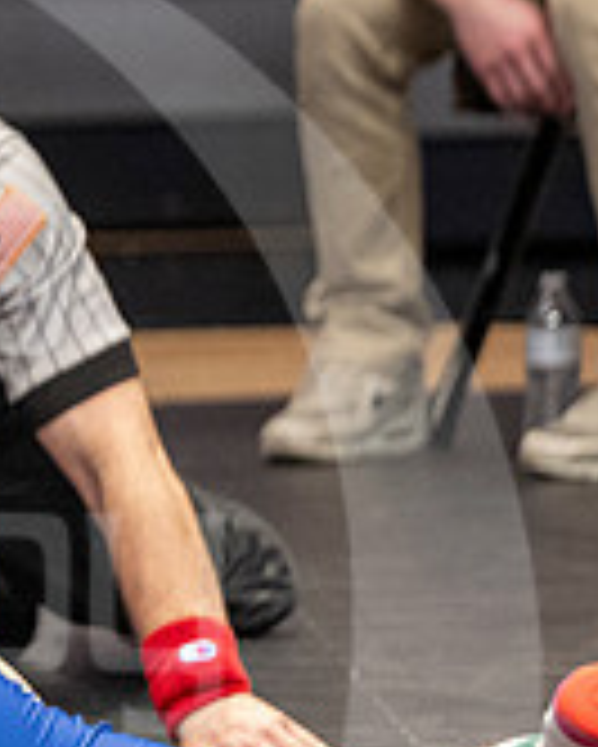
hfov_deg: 2.6
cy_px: 1116
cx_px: -348
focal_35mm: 587
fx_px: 12974
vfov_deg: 3.3
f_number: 2.8
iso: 3200
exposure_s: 1/1000
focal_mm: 105
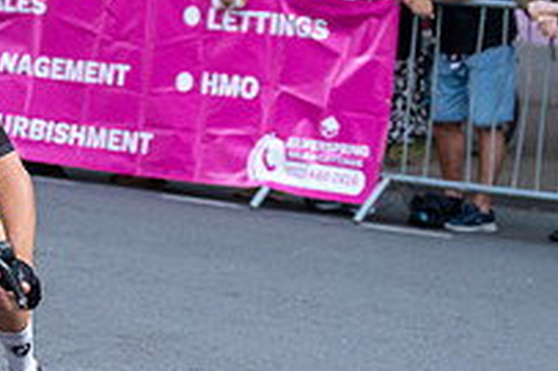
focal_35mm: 200
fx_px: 3097
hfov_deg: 10.1
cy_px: 98
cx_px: -184
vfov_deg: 6.9
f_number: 3.5
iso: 2000
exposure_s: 1/800
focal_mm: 70
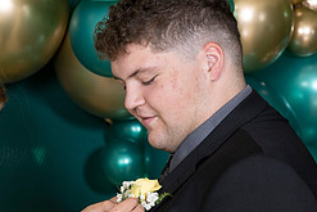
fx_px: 2273
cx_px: 63
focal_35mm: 258
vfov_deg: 5.3
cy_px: 200
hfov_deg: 8.0
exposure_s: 1/125
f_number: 7.1
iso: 320
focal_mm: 110
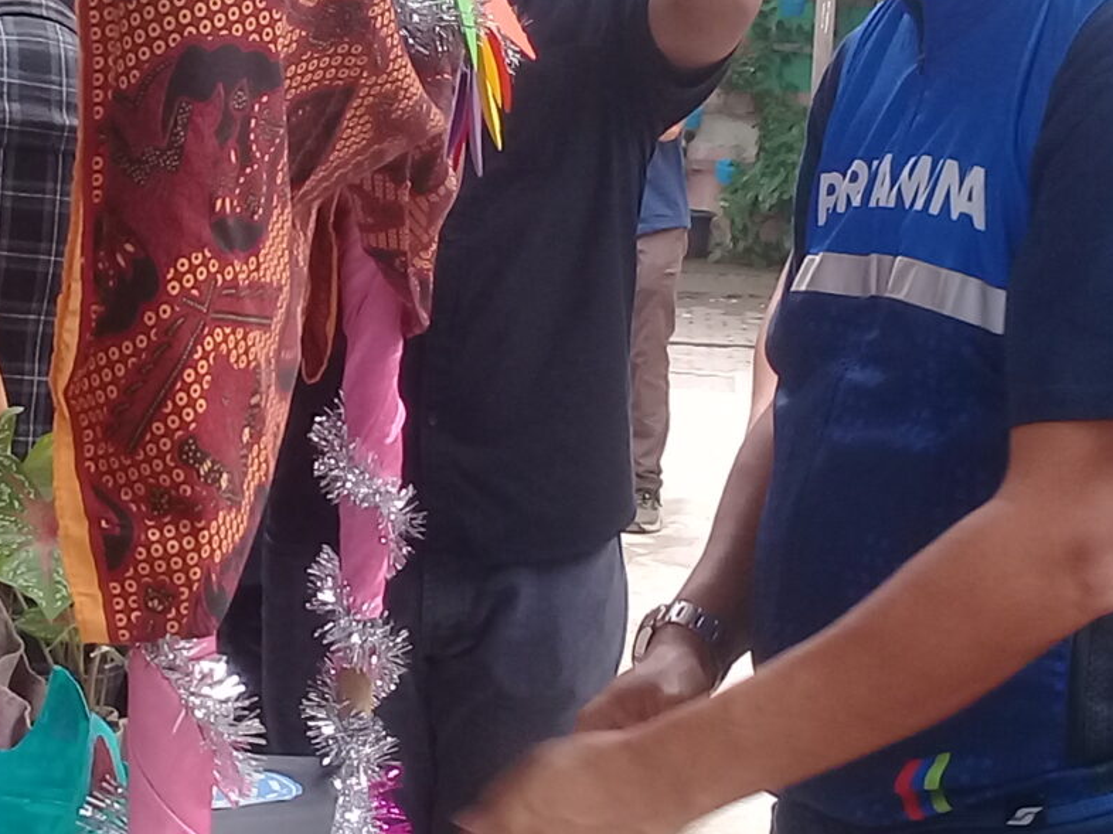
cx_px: 460
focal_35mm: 101
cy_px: 392
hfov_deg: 19.4
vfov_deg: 14.6
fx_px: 3246
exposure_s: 1/60
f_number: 2.2
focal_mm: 3.3
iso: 50
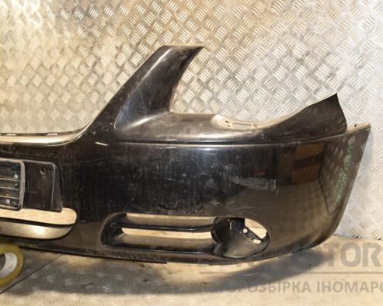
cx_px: 183
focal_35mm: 48
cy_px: 151
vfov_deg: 31.4
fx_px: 544
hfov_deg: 38.8
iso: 800
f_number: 5
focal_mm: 28
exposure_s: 1/100
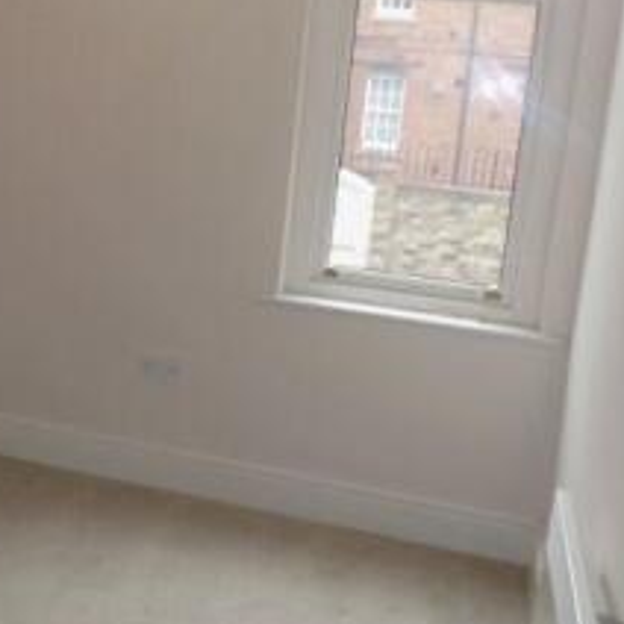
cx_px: 13
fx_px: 1142
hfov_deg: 28.8
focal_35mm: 56
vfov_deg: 30.5
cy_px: 252
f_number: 3.1
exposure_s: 1/40
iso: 80
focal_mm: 4
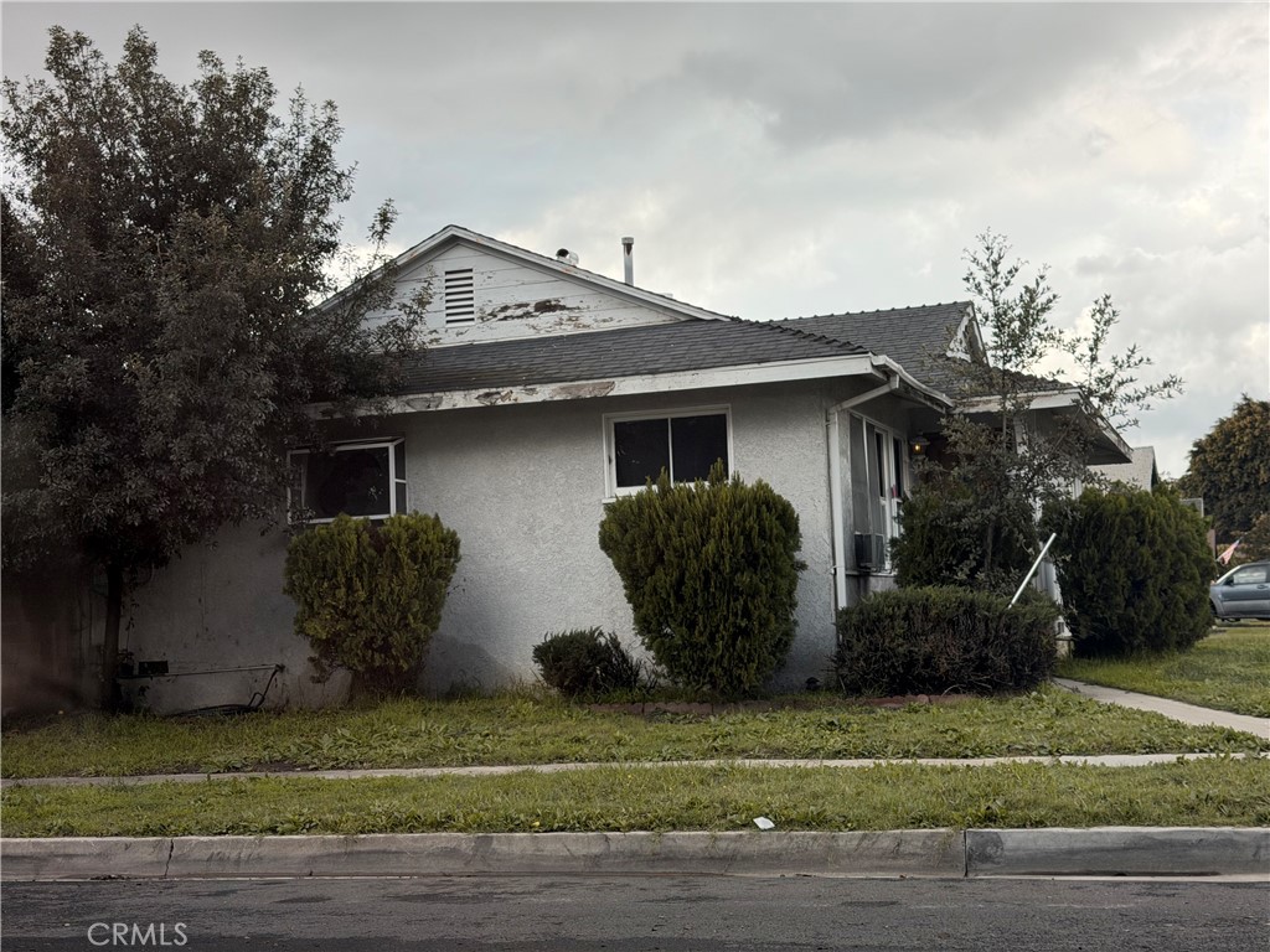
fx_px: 1761
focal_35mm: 48
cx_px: 635
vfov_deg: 30.3
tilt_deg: +4.9
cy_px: 476
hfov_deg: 39.7
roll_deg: +2.7
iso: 80
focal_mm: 6.76
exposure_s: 1/122
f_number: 1.78
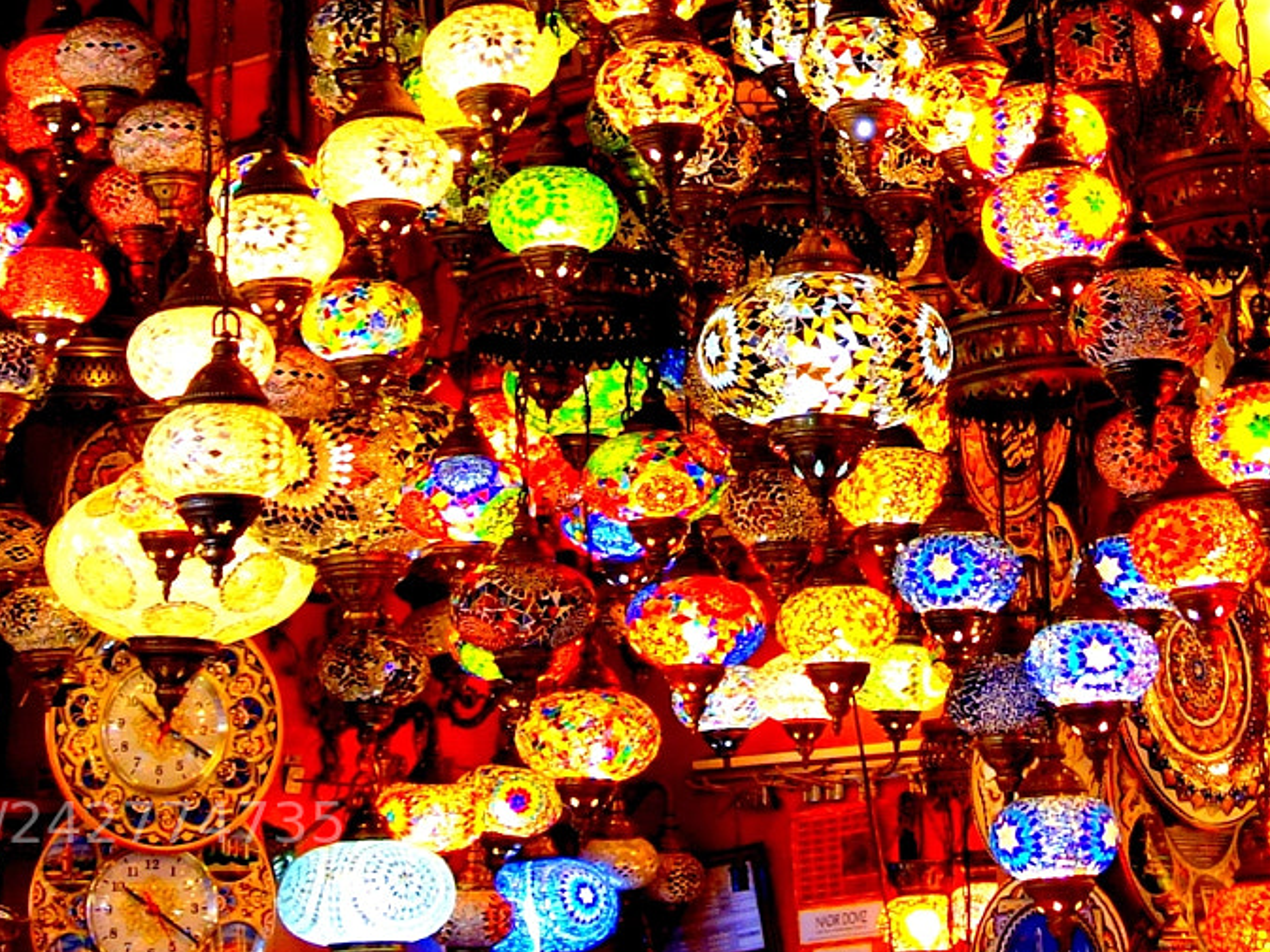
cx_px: 866
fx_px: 2348
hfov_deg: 30.0
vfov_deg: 22.0
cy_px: -35
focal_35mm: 64
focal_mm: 10.4
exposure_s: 1/250
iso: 320
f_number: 2
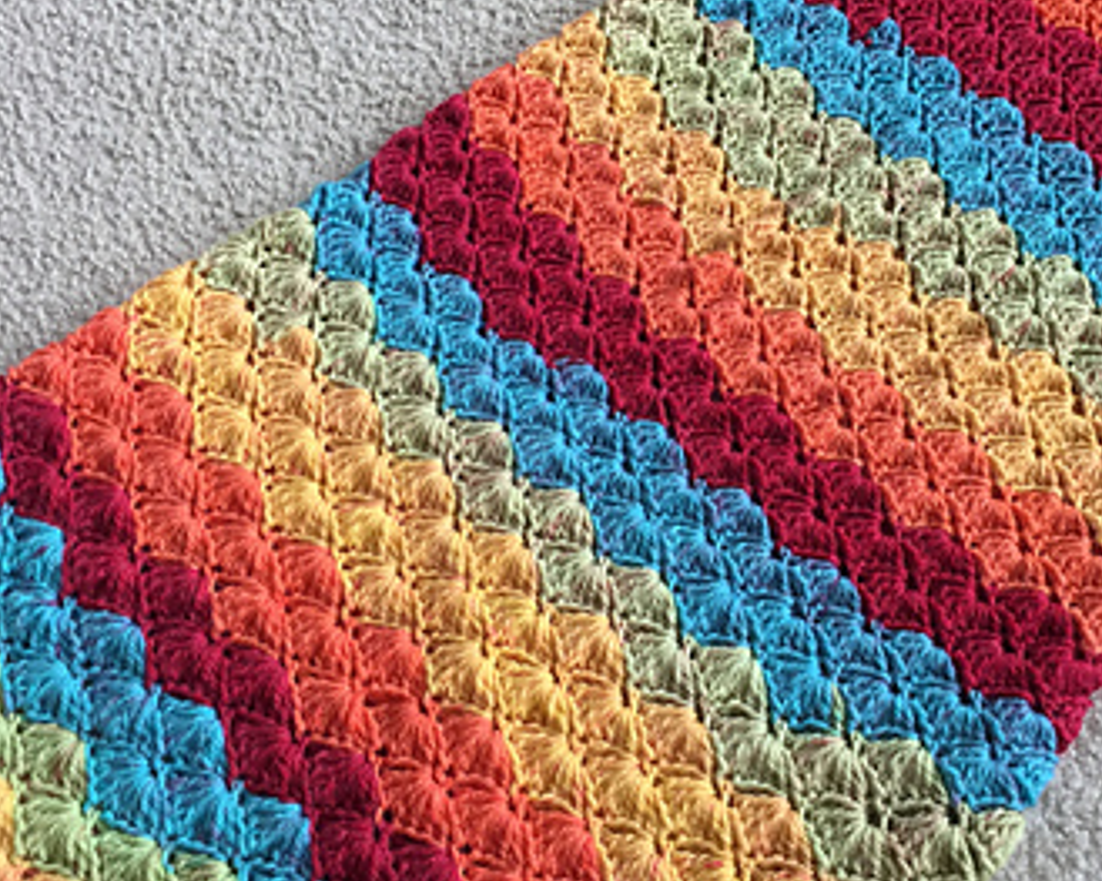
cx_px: 717
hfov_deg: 42.4
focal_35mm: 43
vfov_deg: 34.9
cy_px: 437
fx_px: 1402
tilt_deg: -65.7
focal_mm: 4.15
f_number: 2.2
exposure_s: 1/15
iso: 64
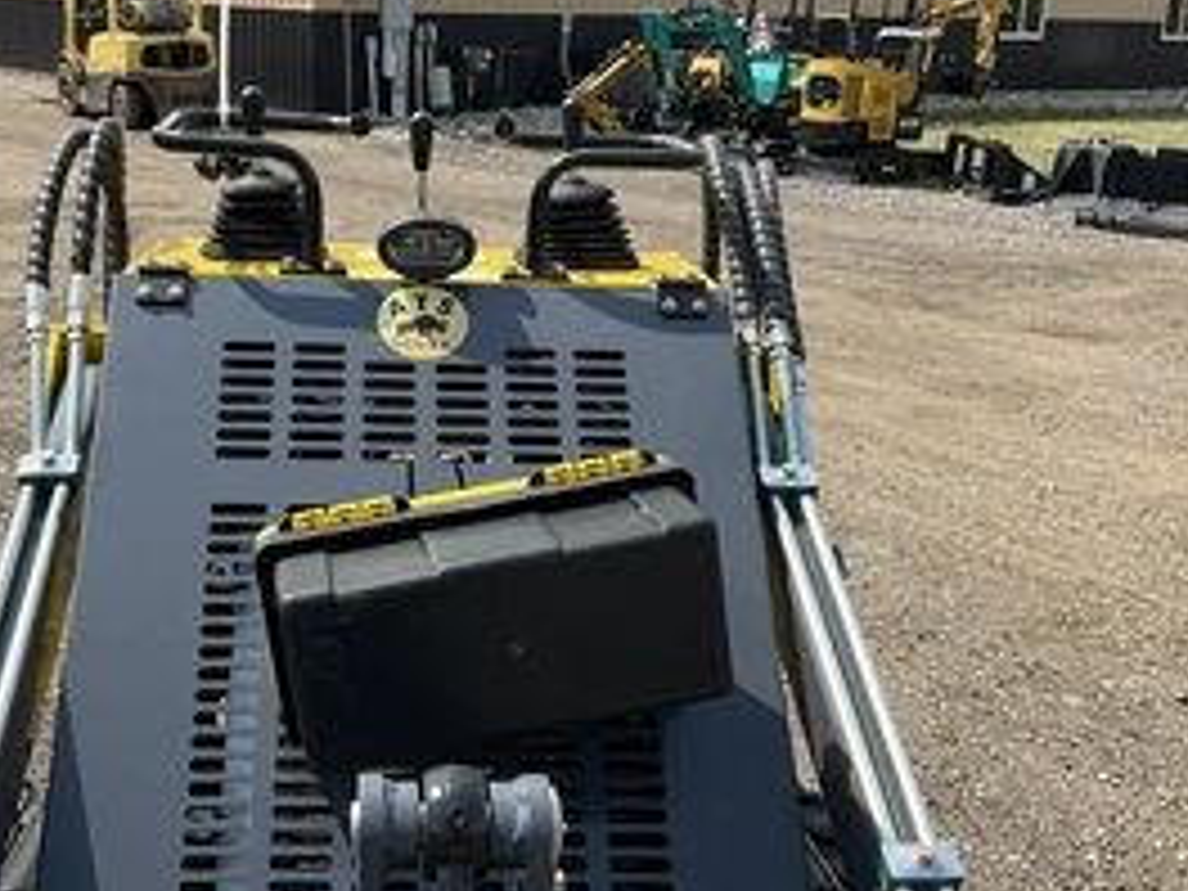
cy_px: 459
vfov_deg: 32.9
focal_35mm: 44
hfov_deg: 42.6
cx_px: 446
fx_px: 1510
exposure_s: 1/1250
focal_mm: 3
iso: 25
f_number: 1.8
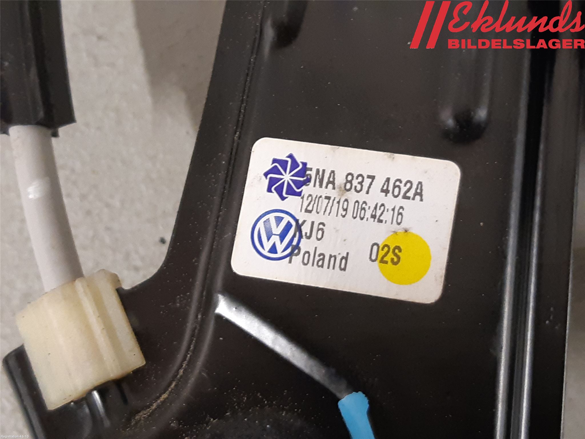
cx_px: 292
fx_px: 439
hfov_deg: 67.3
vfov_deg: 53.1
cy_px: 220
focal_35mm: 26
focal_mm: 3.93
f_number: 1.7
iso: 200
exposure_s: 1/33
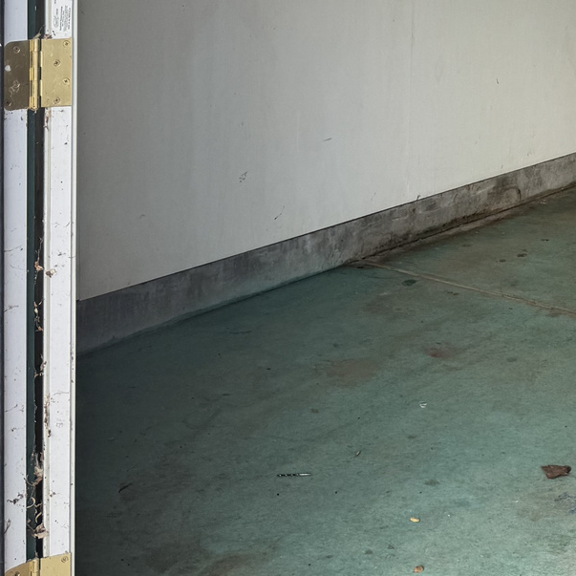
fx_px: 1355
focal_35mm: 72
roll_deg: -1.0
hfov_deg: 22.4
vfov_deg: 22.4
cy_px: -92
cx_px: 659
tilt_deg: -4.7
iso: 80
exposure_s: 1/293
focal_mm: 6.76
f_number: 1.78
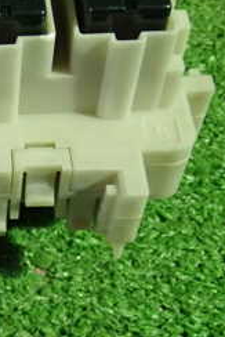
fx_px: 861
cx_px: -120
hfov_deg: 13.9
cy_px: 73
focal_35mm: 92
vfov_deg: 21.9
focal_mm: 6.37
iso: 800
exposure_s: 1/30
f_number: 2.5
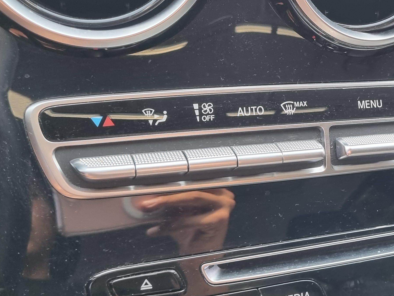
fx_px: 660
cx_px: 374
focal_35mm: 58
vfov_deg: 25.1
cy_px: 99
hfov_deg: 31.3
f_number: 1.8
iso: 250
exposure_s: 1/120
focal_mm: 5.4
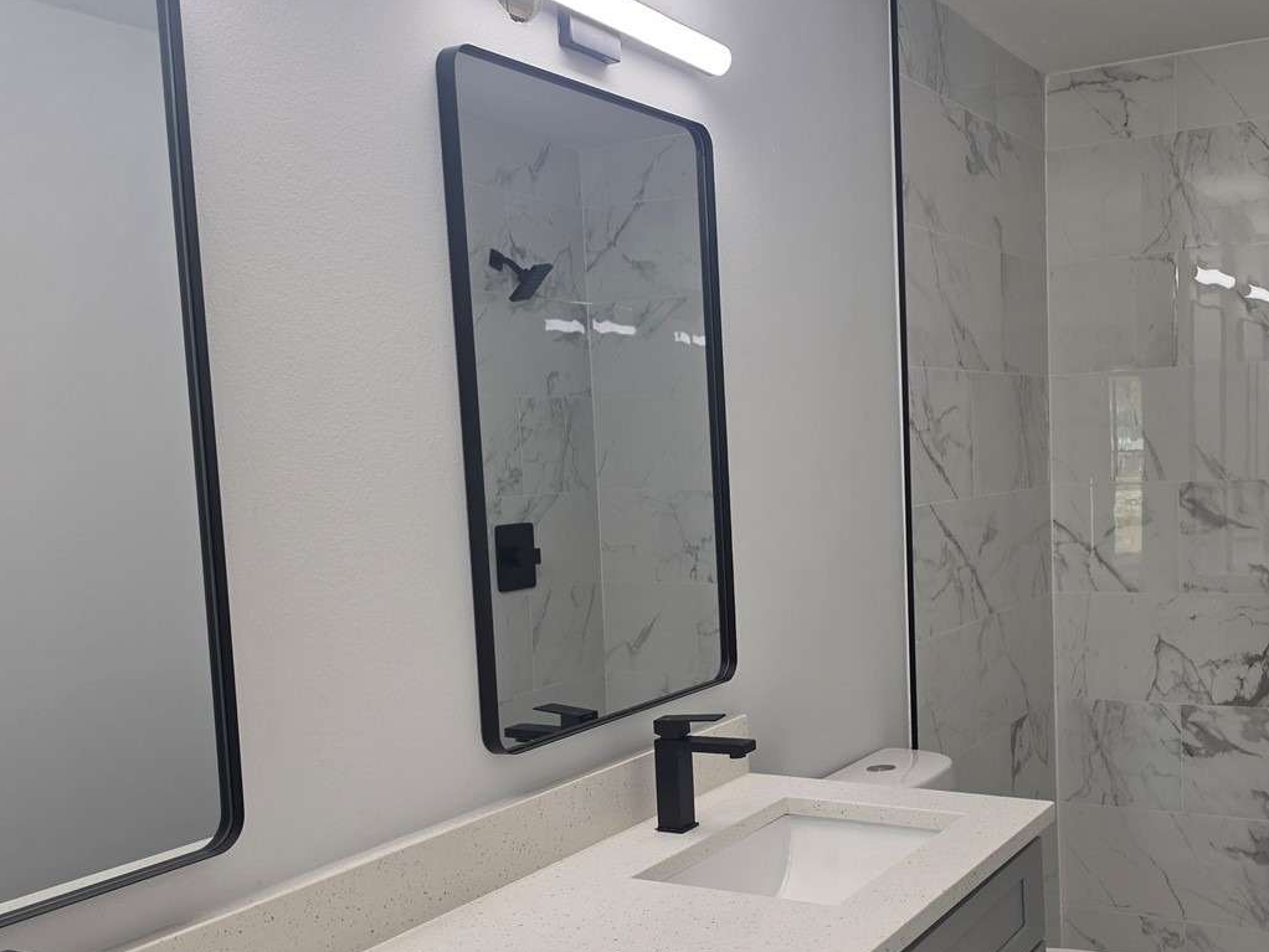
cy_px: 580
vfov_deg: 39.5
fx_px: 1320
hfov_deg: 50.6
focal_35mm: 36
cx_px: 831
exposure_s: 1/120
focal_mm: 6.5
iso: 50
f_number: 1.4
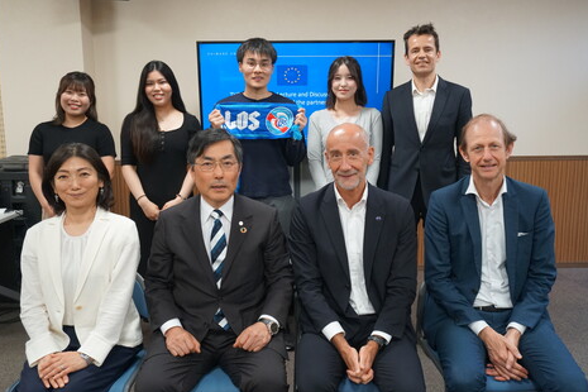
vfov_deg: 42.3
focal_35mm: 31
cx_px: 295
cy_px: 192
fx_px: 506
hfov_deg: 60.3
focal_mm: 20
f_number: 4
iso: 1250
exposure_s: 1/160
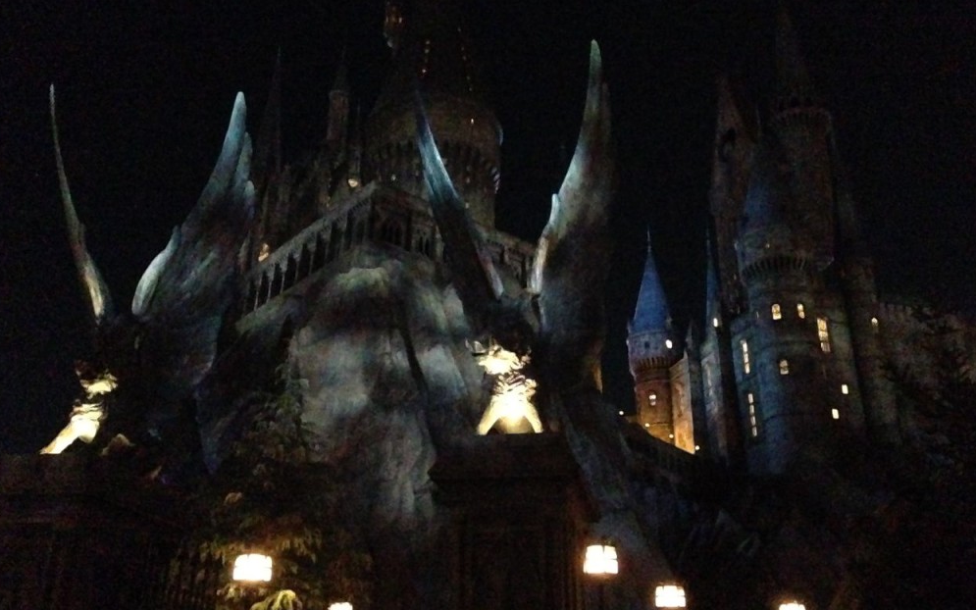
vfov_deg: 35.3
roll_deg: -1.1
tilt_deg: +23.7
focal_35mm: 36
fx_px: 958
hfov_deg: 54.0
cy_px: 296
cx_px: 495
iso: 3200
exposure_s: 1/15
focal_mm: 4.12
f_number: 2.4
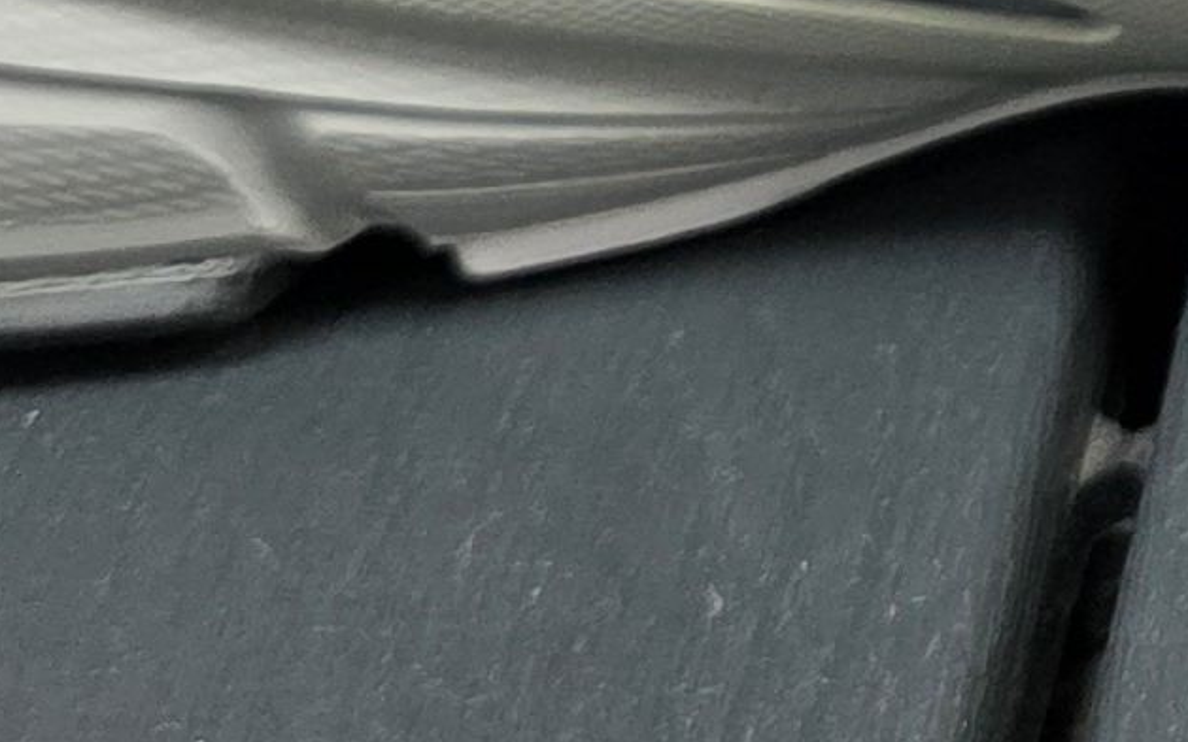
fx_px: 5018
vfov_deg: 7.8
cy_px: -1135
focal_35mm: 155
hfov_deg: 12.9
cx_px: 1711
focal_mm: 6.3
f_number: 1.7
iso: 160
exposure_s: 1/100
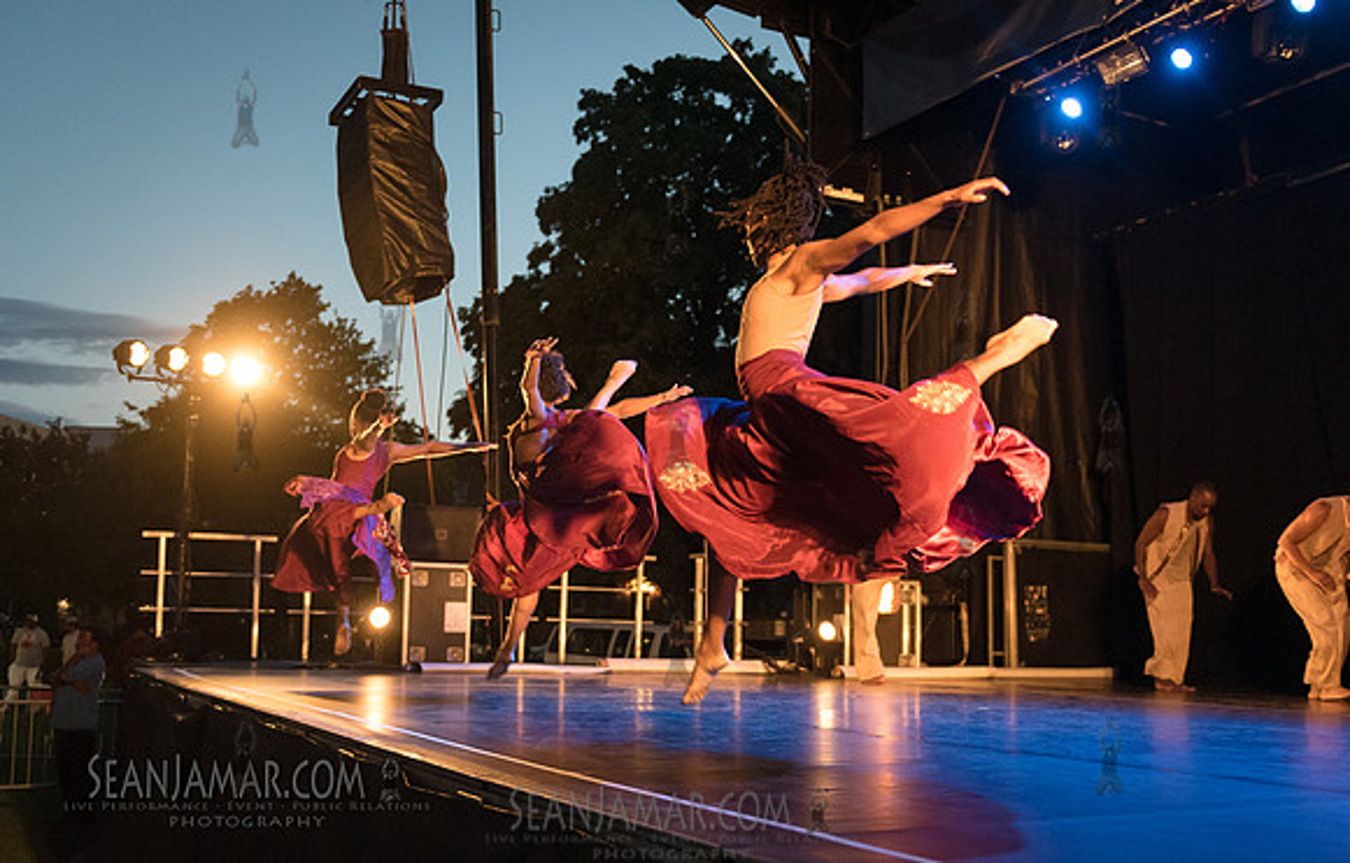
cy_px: 508
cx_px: 697
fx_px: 1479
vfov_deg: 32.5
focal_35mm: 40
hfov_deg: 49.1
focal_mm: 35
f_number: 2.8
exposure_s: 1/250
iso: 5000
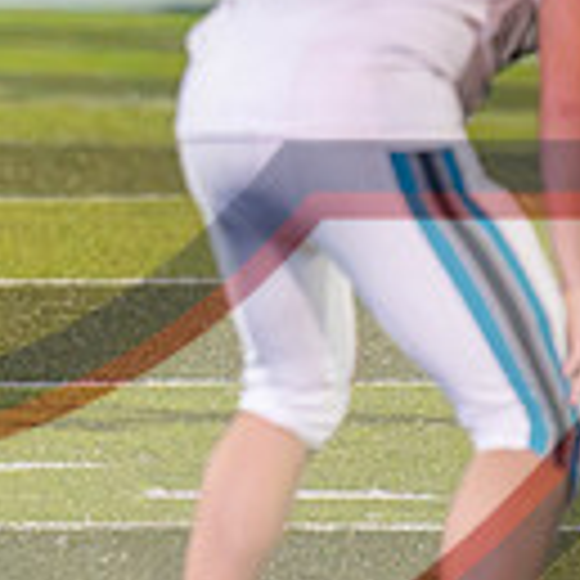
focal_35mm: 1032
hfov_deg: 1.7
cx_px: -483
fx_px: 19563
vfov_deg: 1.7
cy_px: 33
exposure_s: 1/1000
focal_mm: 200
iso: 11400
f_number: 2.8
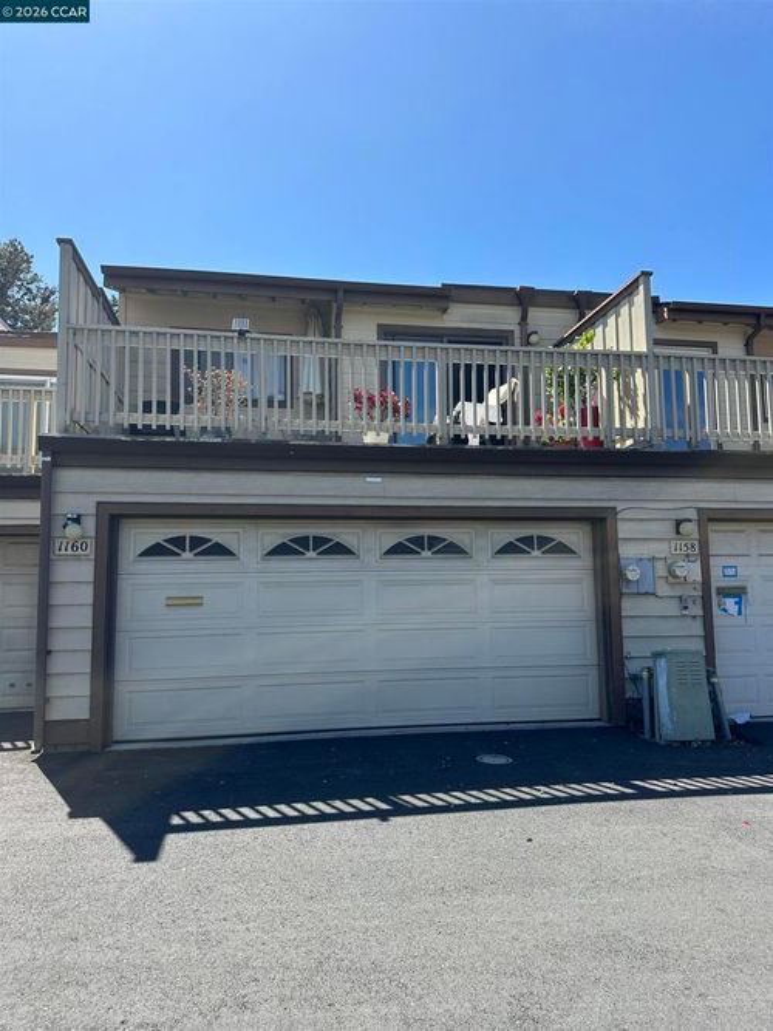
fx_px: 715
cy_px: 516
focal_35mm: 24
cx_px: 386
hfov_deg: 56.8
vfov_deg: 71.6
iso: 80
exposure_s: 1/2967
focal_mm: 6.86
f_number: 1.78
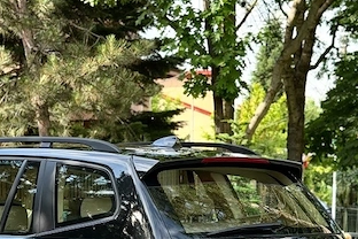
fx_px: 955
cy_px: 249
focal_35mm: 96
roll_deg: -1.7
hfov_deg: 20.9
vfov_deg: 14.0
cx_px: 60
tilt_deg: -3.7
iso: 100
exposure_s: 1/458
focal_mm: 6.76
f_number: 1.78
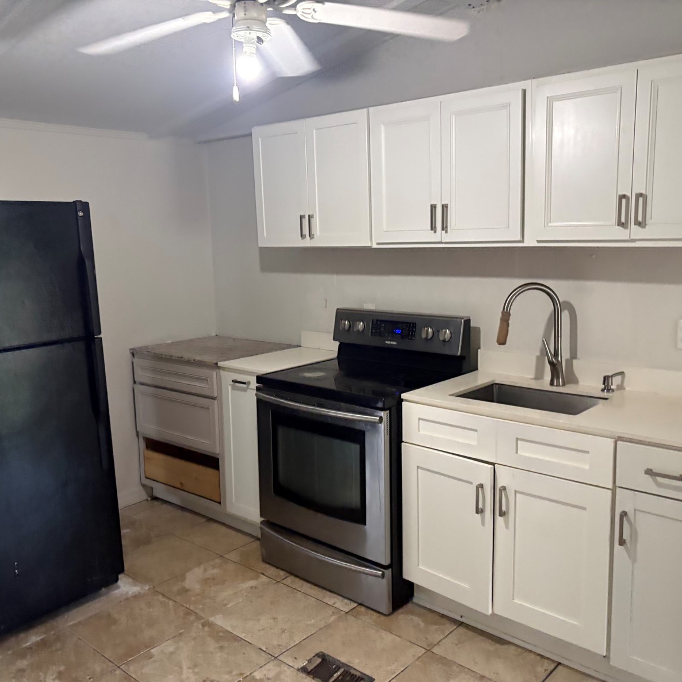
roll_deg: +1.6
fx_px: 691
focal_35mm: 31
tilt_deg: -7.4
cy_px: 344
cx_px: 334
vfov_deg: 52.5
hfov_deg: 52.5
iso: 400
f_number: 1.6
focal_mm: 5.96
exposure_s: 1/40
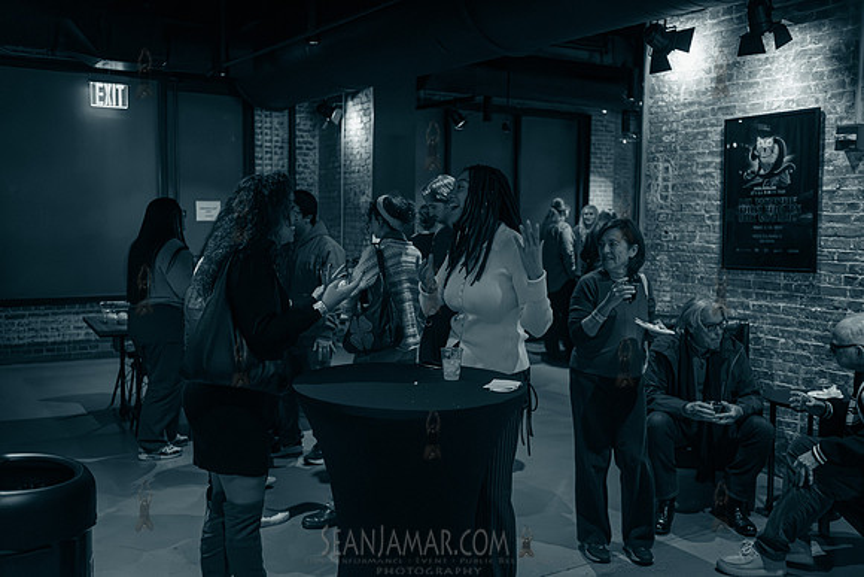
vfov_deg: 37.9
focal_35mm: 35
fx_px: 840
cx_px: 432
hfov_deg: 54.4
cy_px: 288
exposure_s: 1/250
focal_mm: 35
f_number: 3.2
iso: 8000
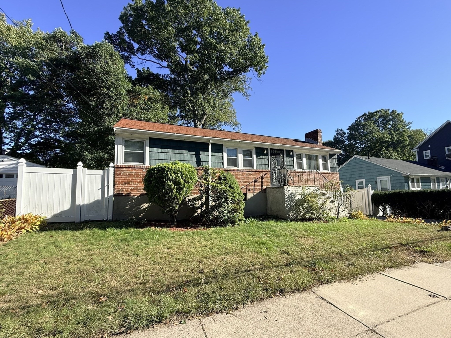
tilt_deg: +5.8
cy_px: 169
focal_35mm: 14
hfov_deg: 102.1
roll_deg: +1.6
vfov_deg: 85.7
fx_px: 182
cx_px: 226
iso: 50
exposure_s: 1/864
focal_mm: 2.22
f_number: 2.2
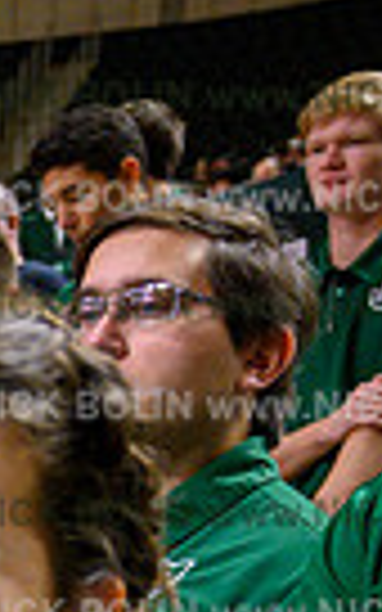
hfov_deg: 9.5
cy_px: 826
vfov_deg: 15.4
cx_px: -427
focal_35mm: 128
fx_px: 2132
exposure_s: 1/200
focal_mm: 29.5
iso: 3200
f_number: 4.5
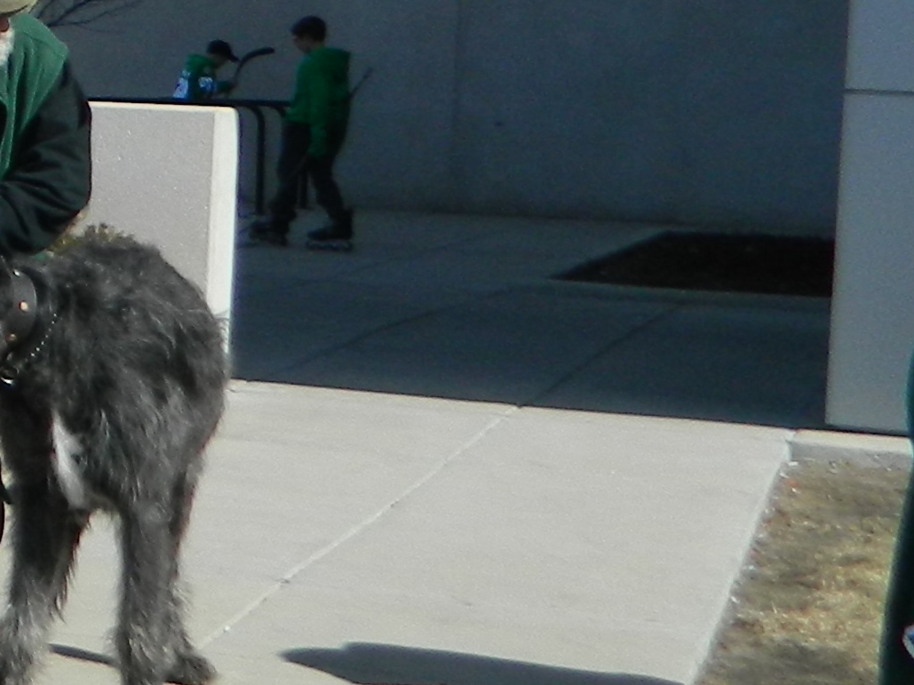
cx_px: -992
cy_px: 139
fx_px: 2771
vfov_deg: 14.0
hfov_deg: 14.8
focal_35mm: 105
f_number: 8.7
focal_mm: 4.5
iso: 80
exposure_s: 1/200
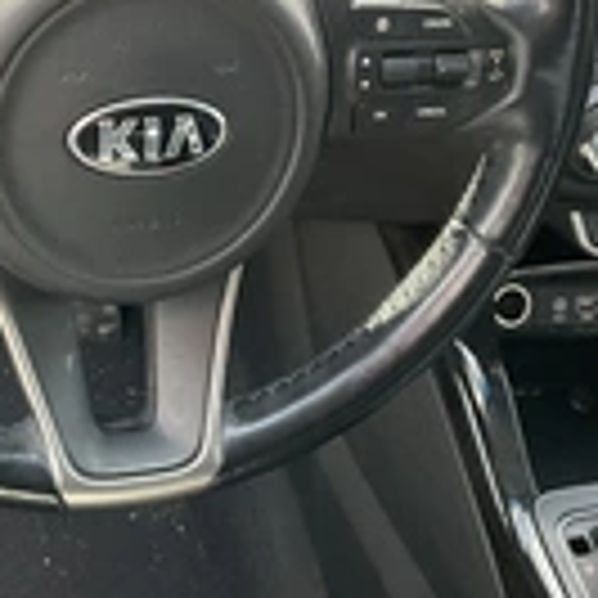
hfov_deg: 22.2
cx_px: 112
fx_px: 1505
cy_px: 67
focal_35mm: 77
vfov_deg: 22.0
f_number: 1.8
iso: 64
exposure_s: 1/122
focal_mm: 3
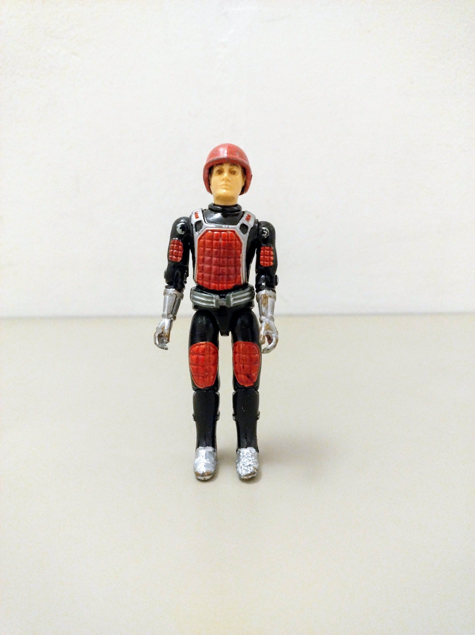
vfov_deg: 69.4
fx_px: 458
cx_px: 238
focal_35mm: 25
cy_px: 318
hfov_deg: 54.8
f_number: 1.7
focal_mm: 4.71
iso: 3300
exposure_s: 1/25
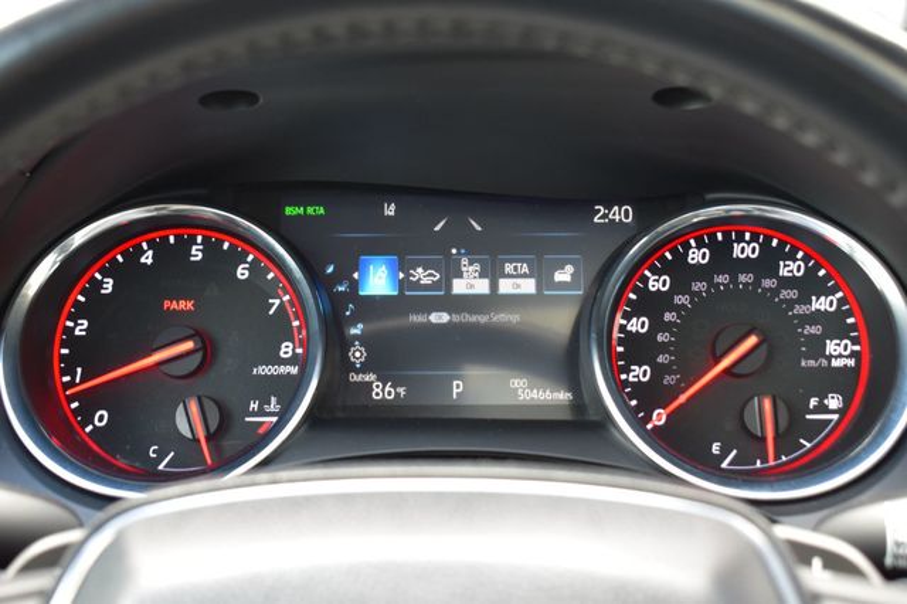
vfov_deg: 25.7
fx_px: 1322
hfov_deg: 37.9
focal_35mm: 52
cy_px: 302
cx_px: 454
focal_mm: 35
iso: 450
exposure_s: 1/15
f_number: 6.3
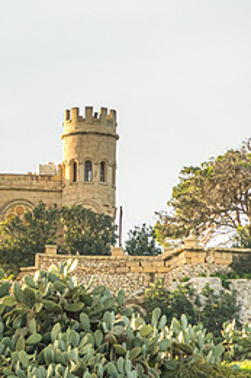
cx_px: -16
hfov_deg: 2.2
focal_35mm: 623
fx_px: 6524
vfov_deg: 3.3
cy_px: 219
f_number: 6.3
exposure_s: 1/320
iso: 640
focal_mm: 186
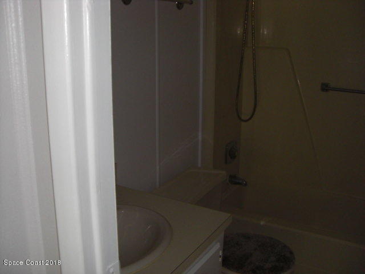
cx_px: 182
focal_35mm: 38
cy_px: 137
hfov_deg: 49.0
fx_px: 401
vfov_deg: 37.7
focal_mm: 6.2
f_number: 2.7
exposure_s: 1/60
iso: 200
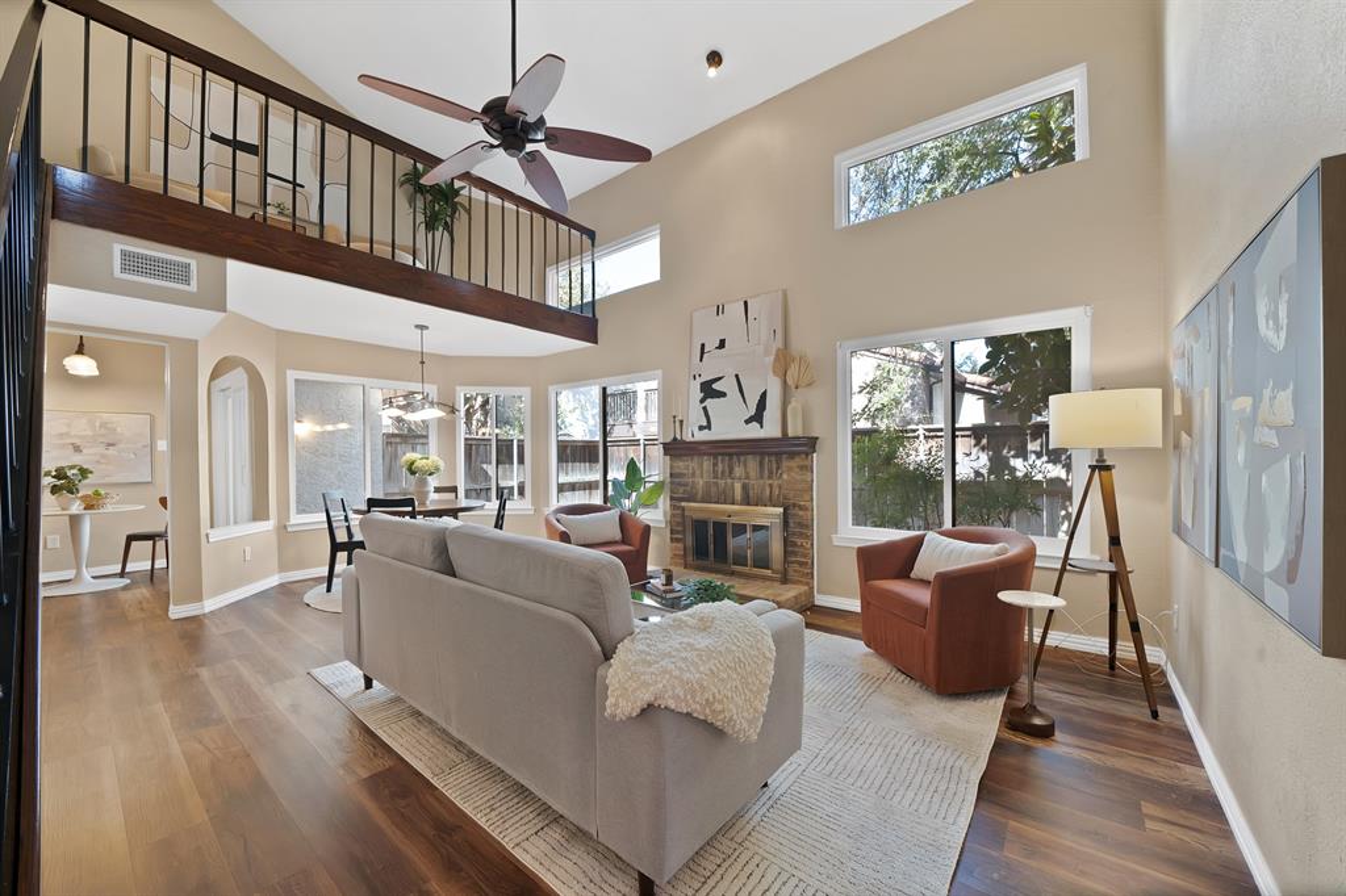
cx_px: 673
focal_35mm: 12
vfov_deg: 90.0
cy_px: 448
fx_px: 448
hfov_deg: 112.6
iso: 640
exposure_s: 1/2
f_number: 9
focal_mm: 12
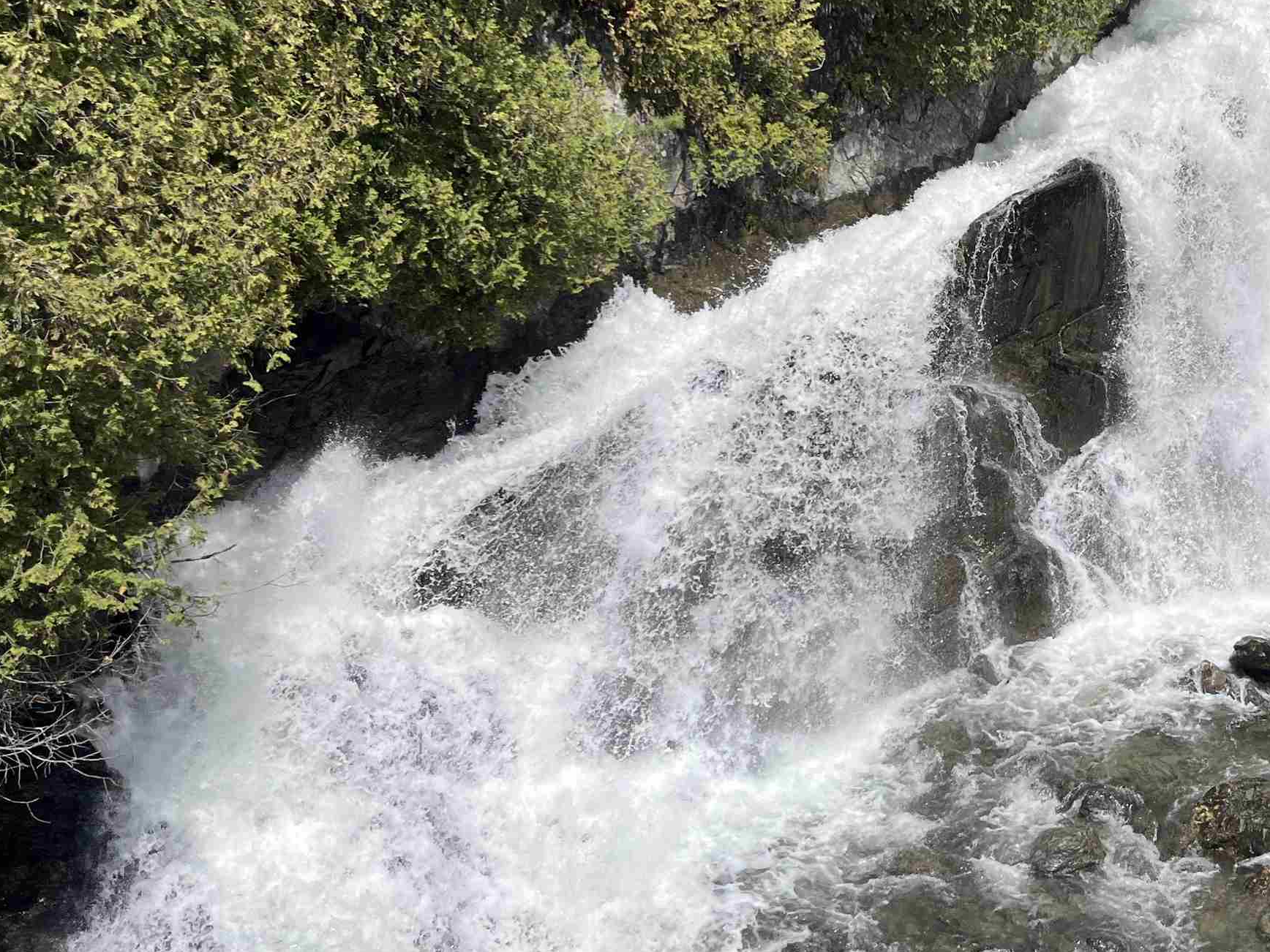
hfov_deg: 39.8
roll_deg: -1.3
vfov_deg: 31.1
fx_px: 1688
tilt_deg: -8.1
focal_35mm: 46
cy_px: 276
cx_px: 992
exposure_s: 1/8403
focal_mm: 5.1
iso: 50
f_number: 1.6
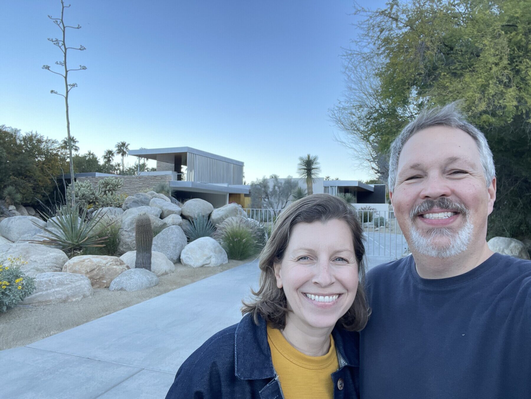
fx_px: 353
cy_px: 200
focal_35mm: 23
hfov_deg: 73.9
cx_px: 266
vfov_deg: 58.9
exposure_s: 1/121
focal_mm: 2.71
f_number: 2.2
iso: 40
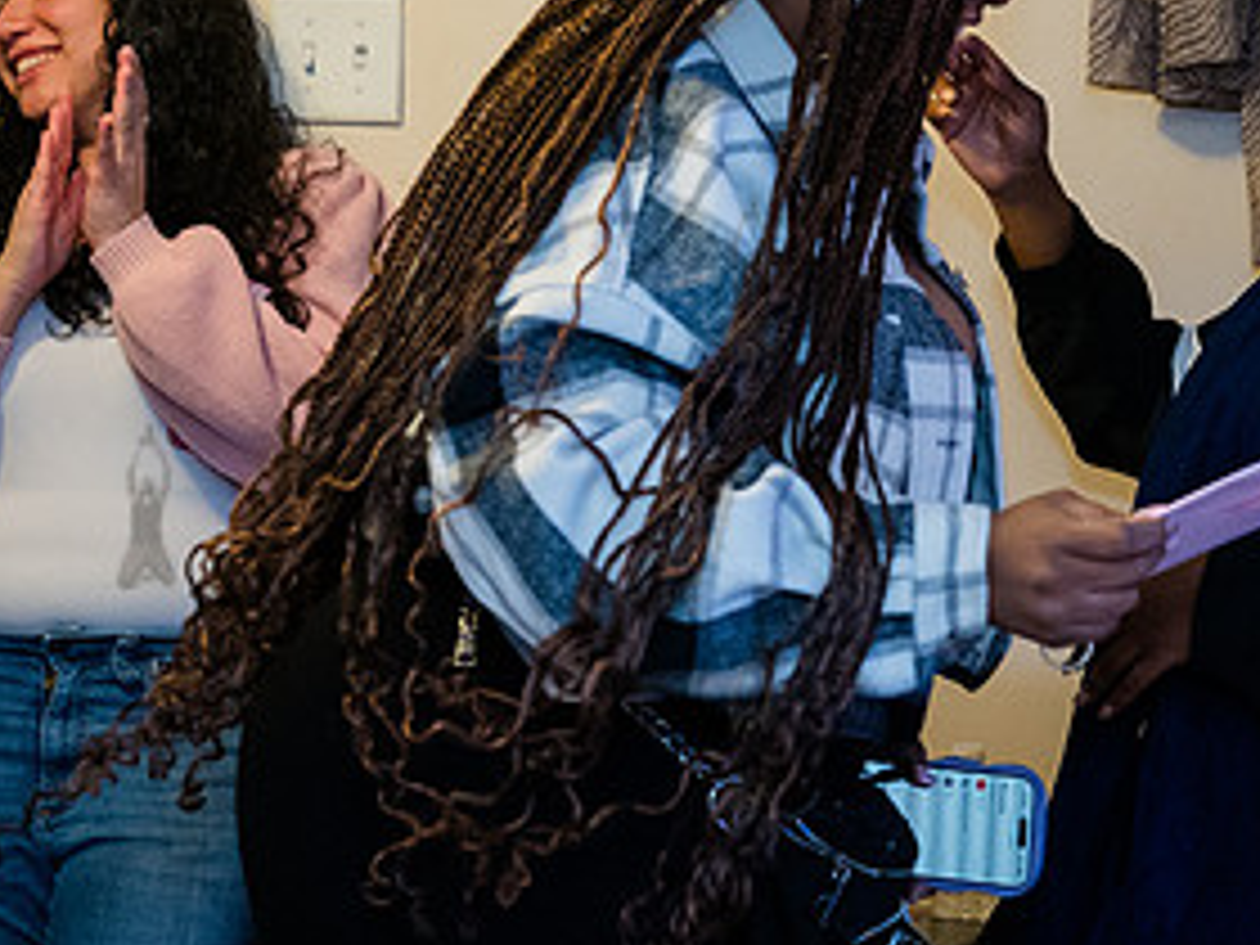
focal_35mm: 95
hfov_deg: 20.6
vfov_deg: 15.5
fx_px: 3458
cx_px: 813
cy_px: 287
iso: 6400
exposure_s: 1/320
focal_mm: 42
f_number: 3.5
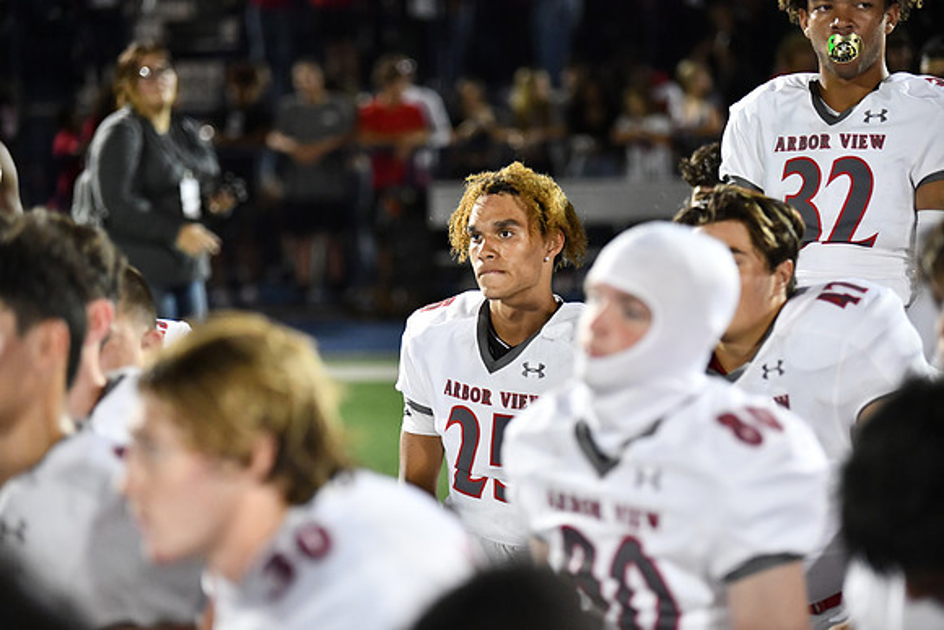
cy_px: 315
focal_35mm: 135
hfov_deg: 15.2
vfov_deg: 10.2
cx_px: 472
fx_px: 3541
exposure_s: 1/1250
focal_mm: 135
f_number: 2.8
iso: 7200
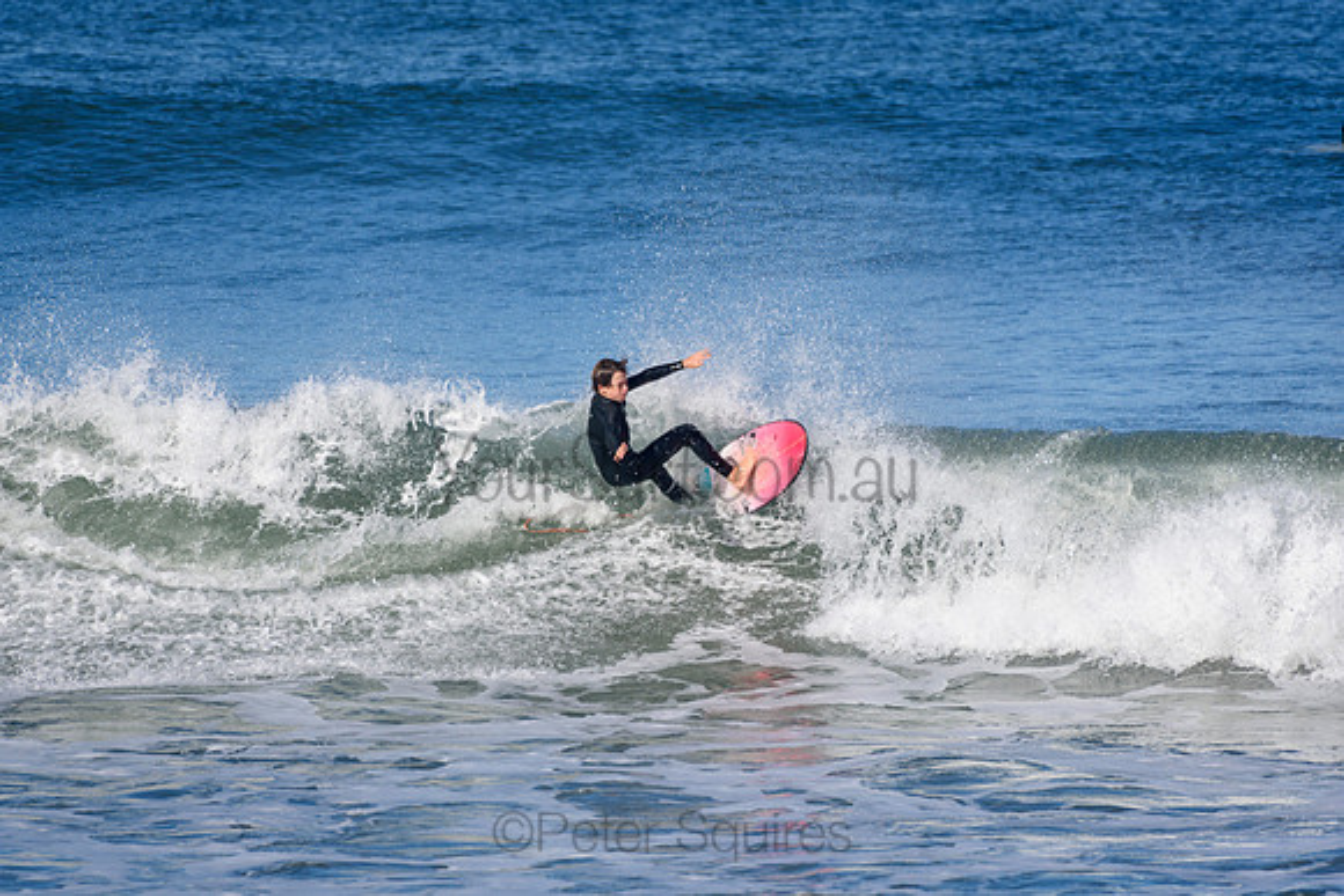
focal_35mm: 750
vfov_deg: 1.8
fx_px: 28005
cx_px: 672
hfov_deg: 2.7
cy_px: 448
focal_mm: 500
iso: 280
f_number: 5.6
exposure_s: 1/2000
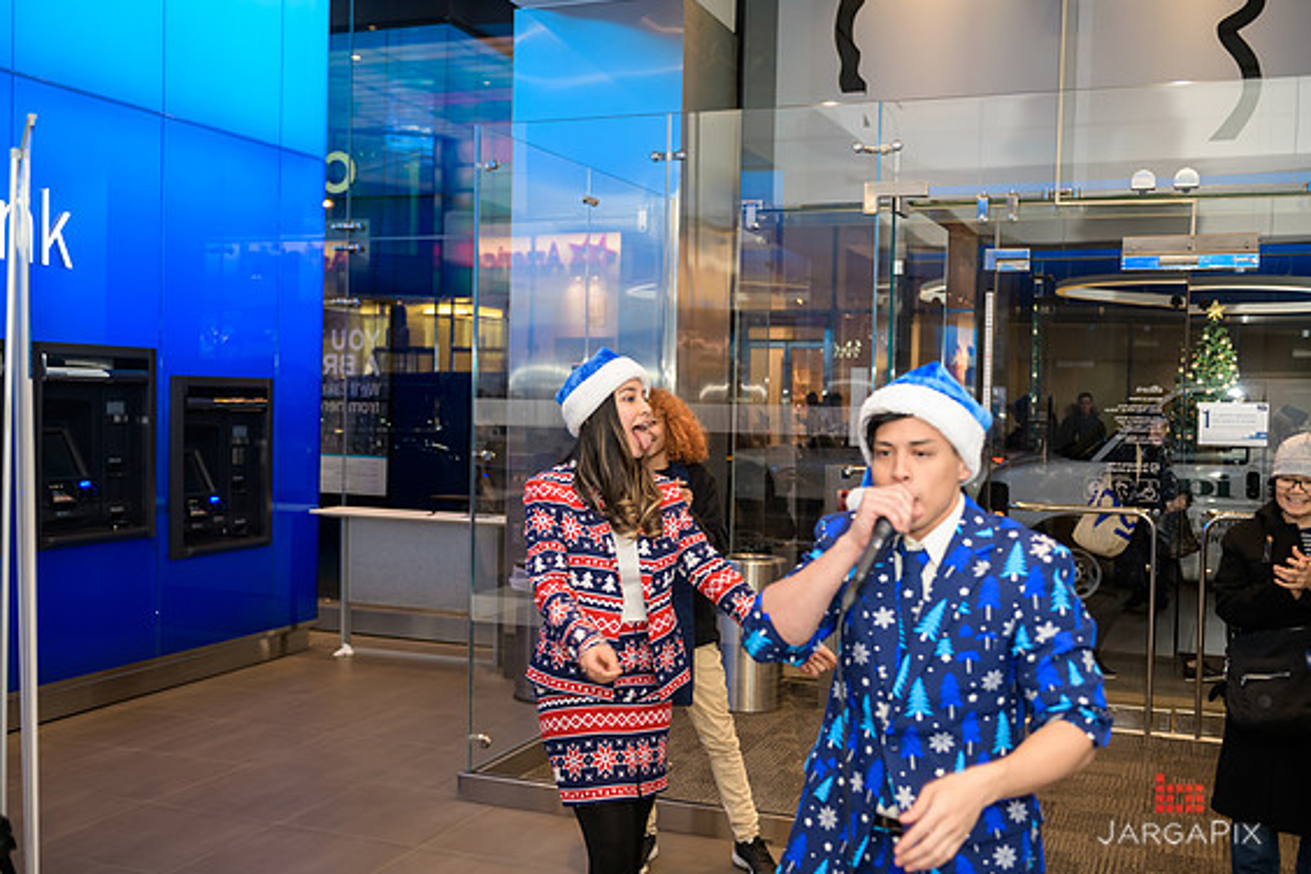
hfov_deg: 51.9
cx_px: 646
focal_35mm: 37
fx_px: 1347
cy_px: 445
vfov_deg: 35.9
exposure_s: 1/125
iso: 400
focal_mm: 36
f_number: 3.2
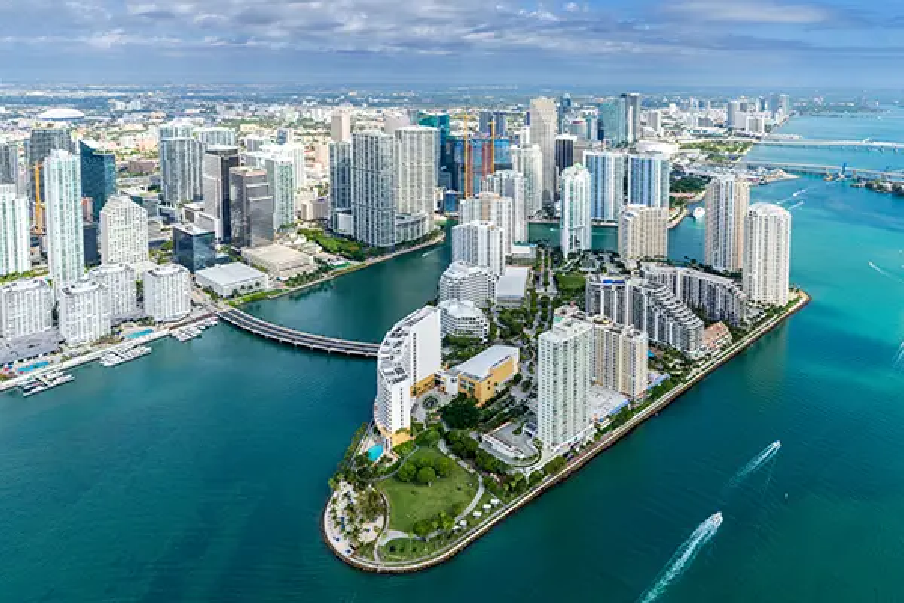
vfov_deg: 55.1
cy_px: 302
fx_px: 578
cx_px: 452
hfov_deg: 76.1
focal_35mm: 23
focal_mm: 23
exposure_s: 1/400
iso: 400
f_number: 11
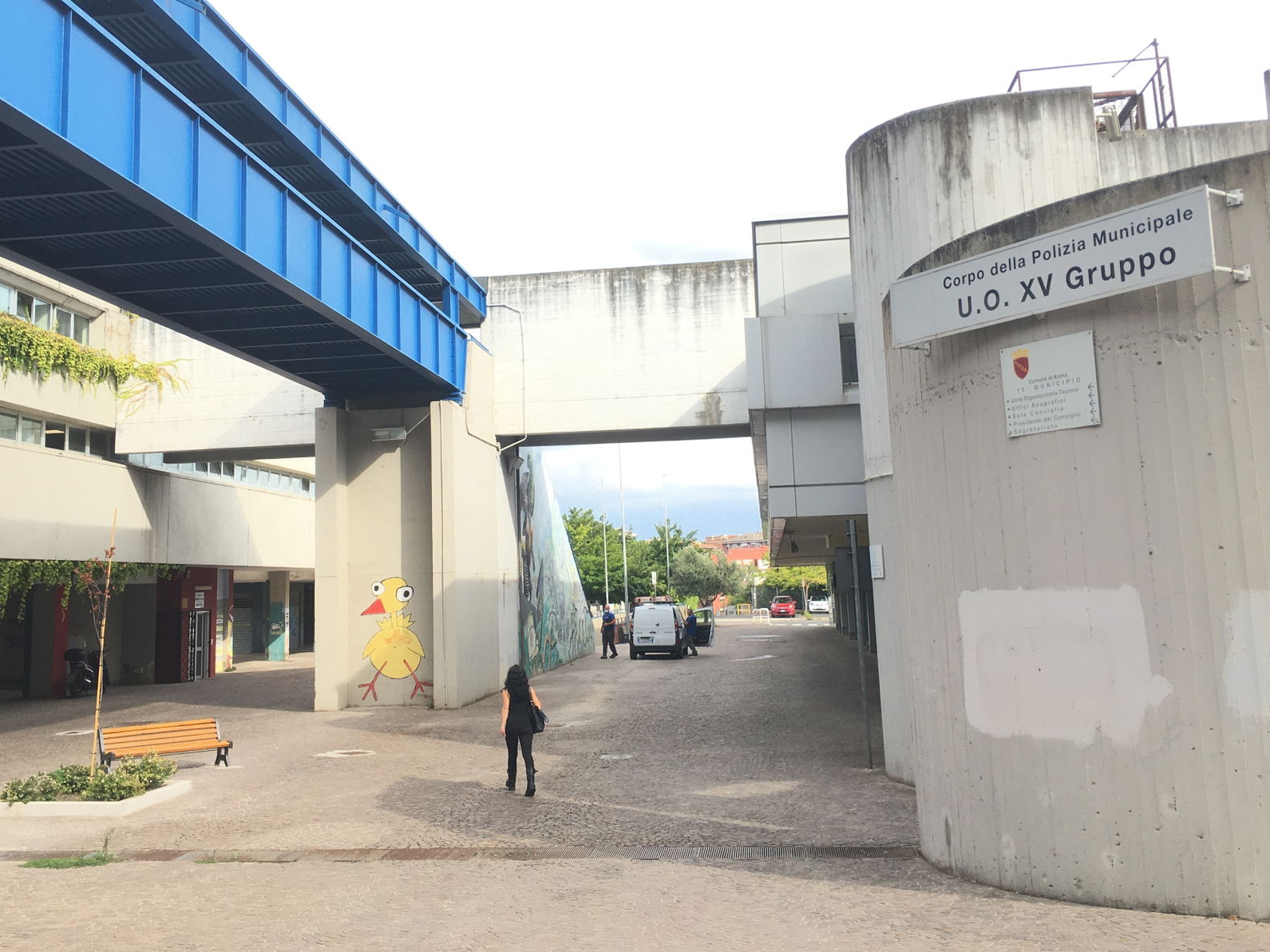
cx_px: 577
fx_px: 1284
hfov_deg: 52.6
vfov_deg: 40.6
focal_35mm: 35
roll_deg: +2.5
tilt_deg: +11.1
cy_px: 398
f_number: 2.2
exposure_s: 1/605
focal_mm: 4.15
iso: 25
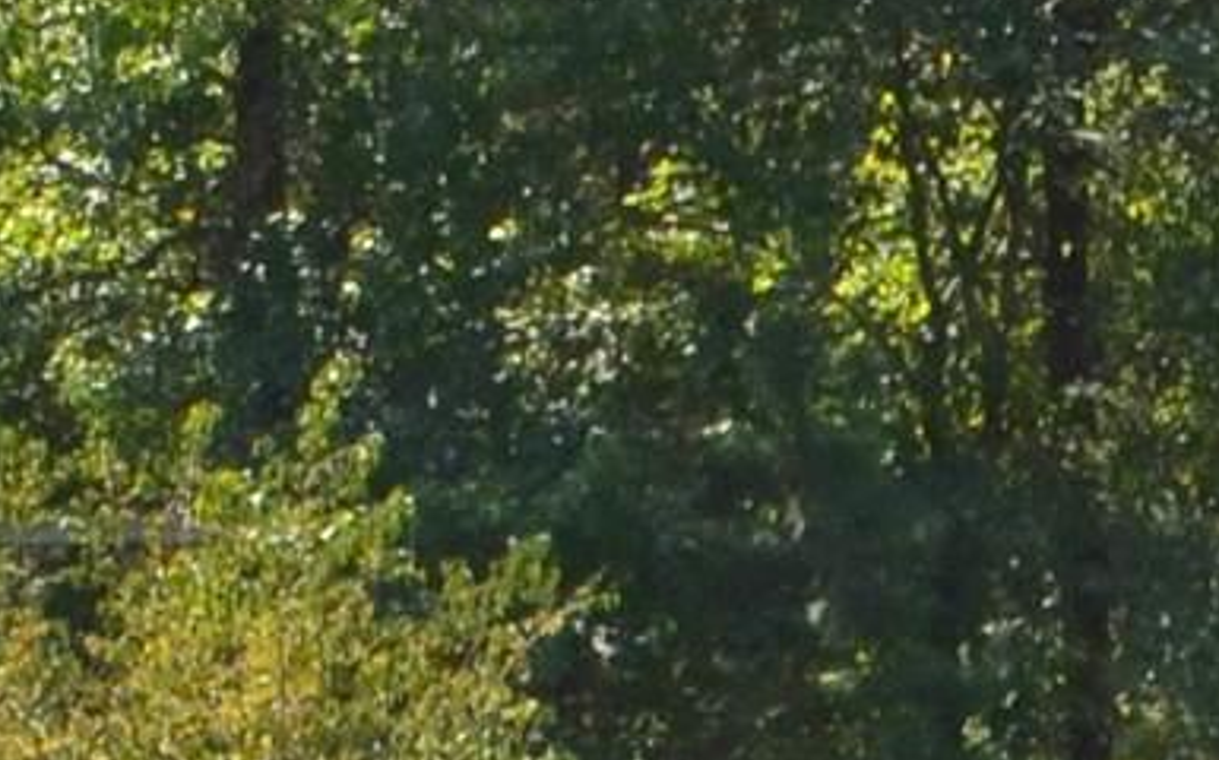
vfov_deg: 4.5
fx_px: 9727
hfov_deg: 6.7
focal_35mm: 293
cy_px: 434
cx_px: -2058
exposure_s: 1/320
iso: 400
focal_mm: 24
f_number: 11
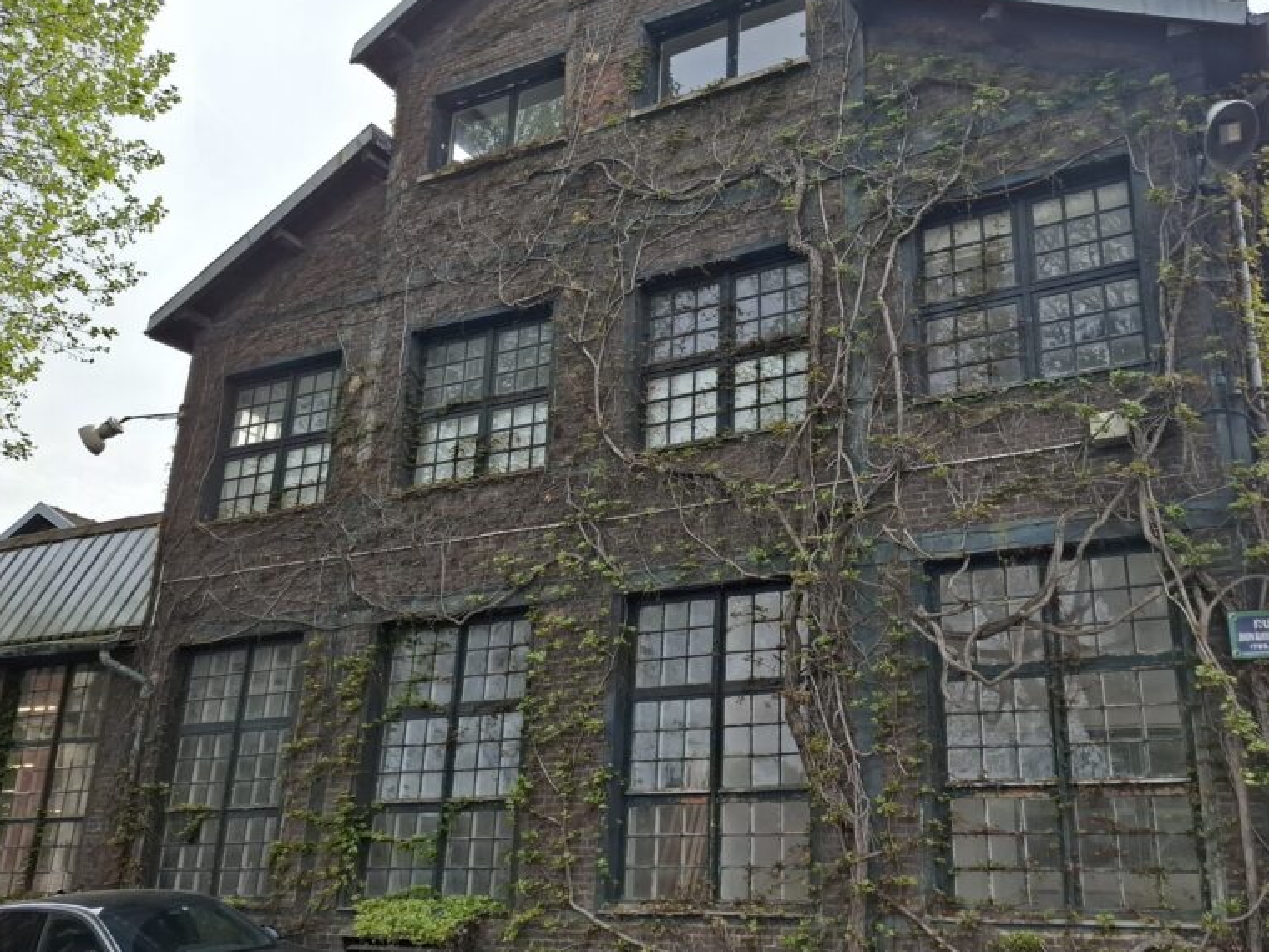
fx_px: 1136
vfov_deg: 45.4
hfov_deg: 58.1
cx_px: 731
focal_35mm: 31
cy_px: 483
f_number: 1.8
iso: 50
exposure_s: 1/1038
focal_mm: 5.54
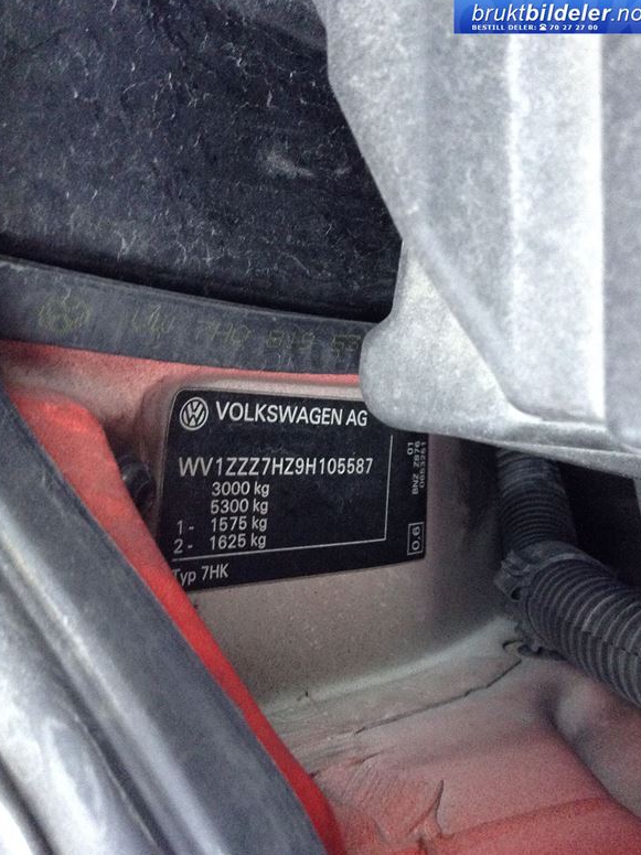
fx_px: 840
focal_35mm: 34
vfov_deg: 54.0
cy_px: 427
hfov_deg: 41.8
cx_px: 322
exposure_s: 1/15
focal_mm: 3.3
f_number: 2.4
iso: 320
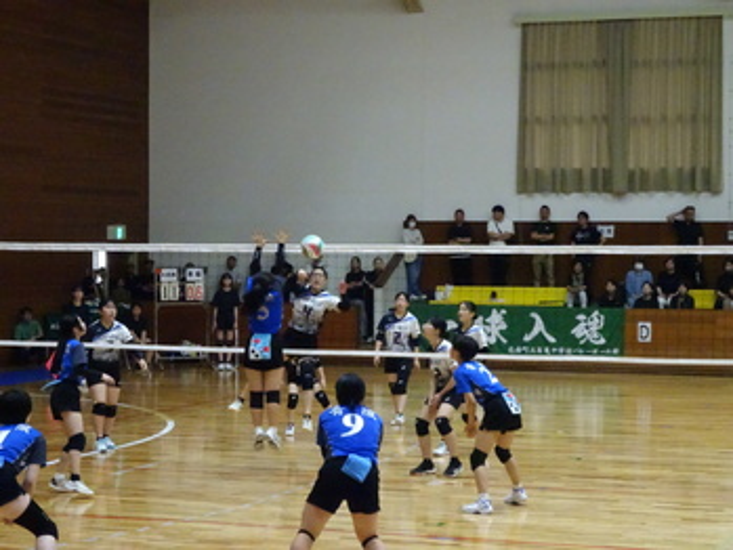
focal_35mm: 88
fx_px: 1864
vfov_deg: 16.8
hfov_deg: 22.2
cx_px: 366
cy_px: 275
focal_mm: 14.99
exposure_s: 1/160
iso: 3200
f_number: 5
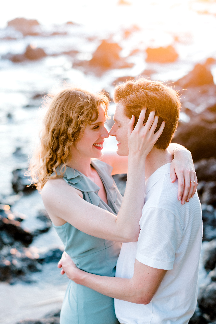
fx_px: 522
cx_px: 108
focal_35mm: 58
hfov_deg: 23.4
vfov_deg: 34.5
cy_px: 162
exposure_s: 1/160
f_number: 2.2
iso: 200
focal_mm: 58
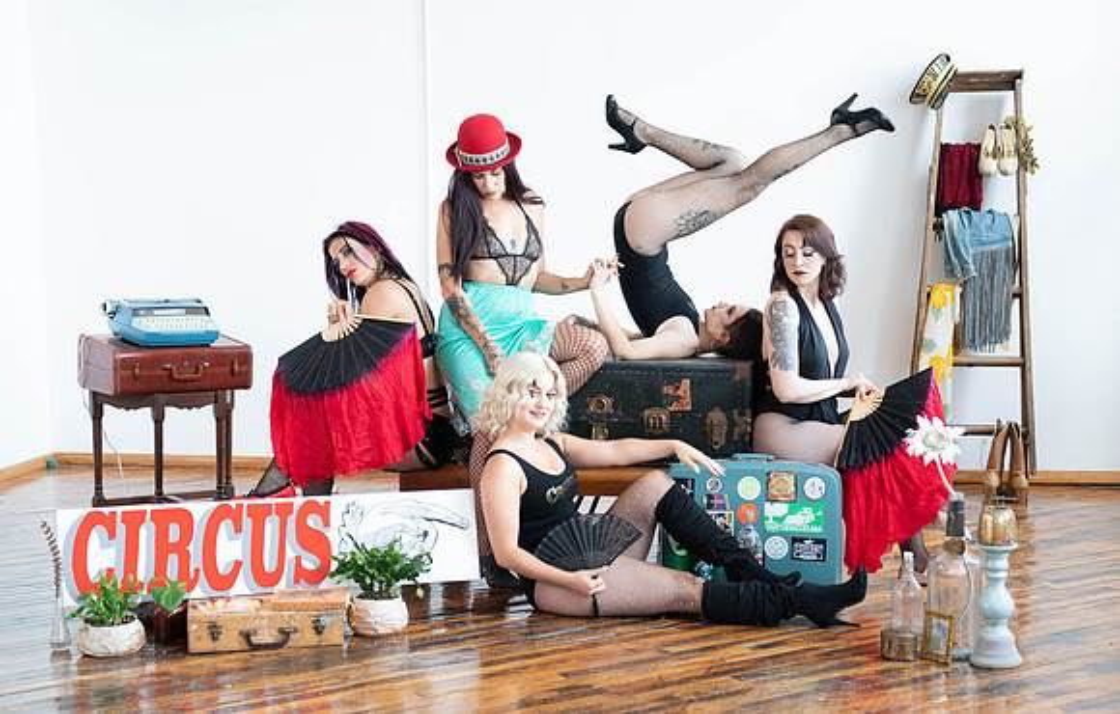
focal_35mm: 58
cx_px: 648
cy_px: 444
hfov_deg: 35.0
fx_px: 1774
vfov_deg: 22.7
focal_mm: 48
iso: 320
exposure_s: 1/40
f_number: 2.8
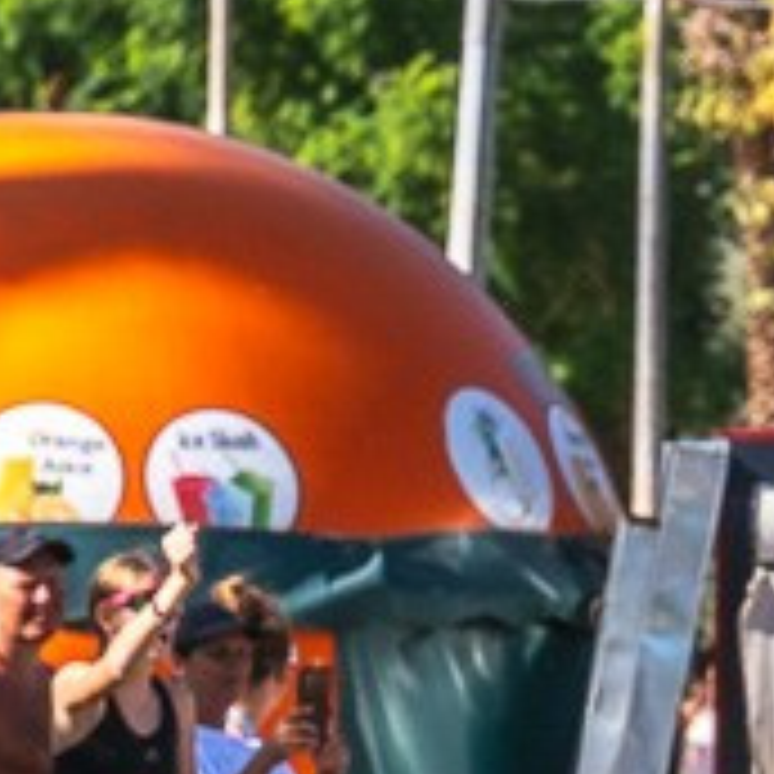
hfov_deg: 1.9
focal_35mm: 918
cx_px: -189
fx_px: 23223
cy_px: 1168
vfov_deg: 1.9
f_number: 7.1
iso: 320
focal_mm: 145
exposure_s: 1/1000
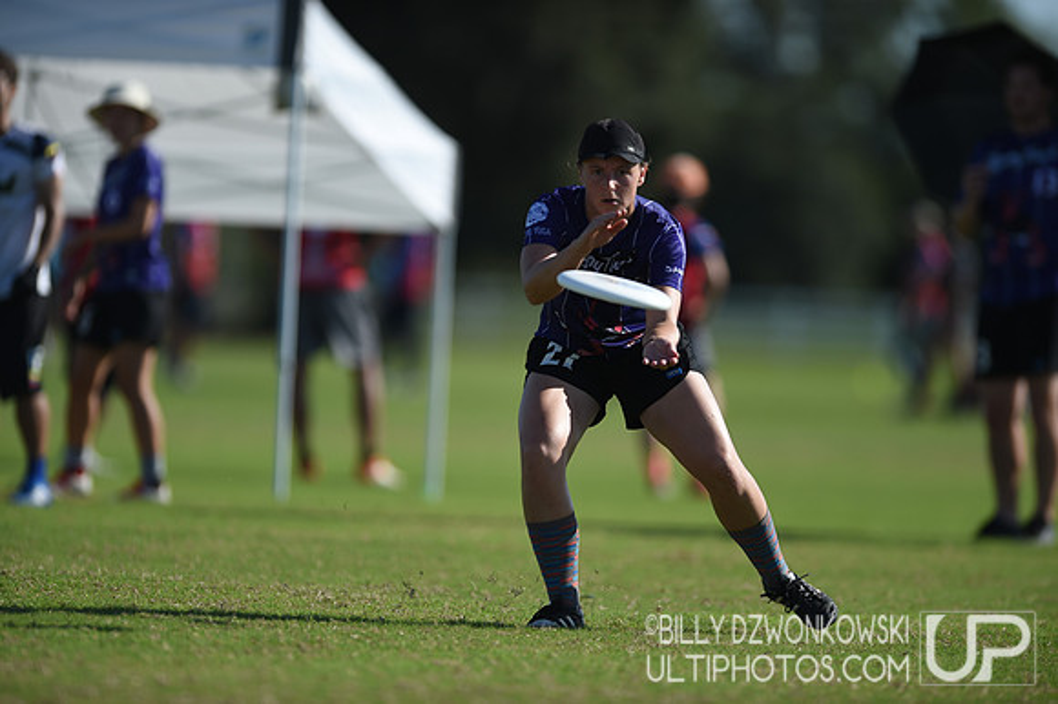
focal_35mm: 400
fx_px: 11748
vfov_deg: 3.4
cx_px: 529
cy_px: 352
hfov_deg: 5.2
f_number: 3.5
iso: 100
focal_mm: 400
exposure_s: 1/2500
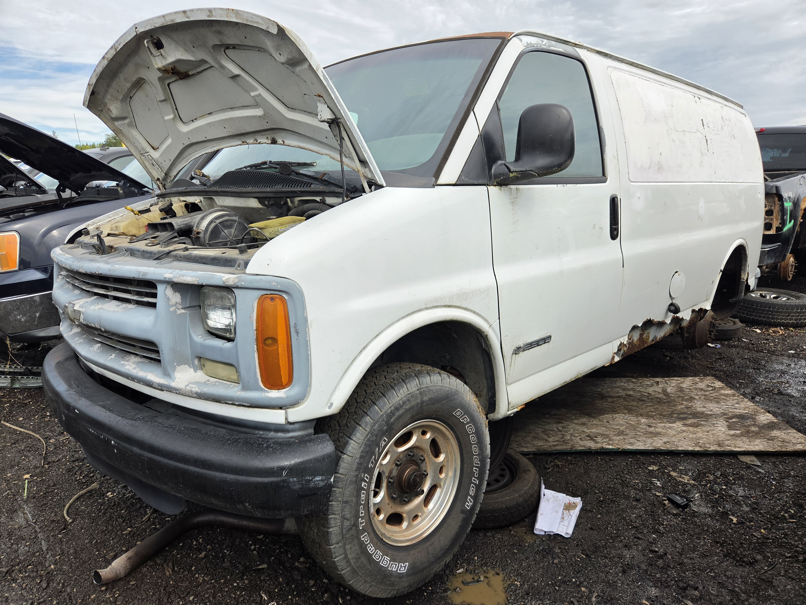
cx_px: 403
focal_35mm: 23
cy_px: 302
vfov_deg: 58.9
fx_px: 536
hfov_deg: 73.9
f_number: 1.8
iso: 80
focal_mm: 5.4
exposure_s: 1/2430
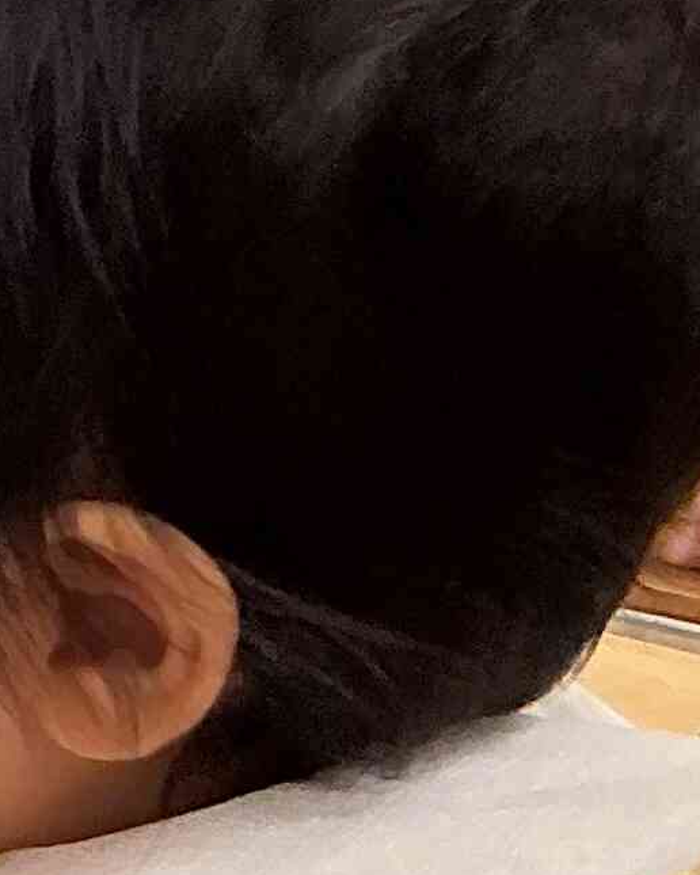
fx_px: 4584
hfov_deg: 7.5
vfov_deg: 10.9
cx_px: -1525
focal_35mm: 177
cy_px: 316
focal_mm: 3
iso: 40
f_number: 1.8
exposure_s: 1/120
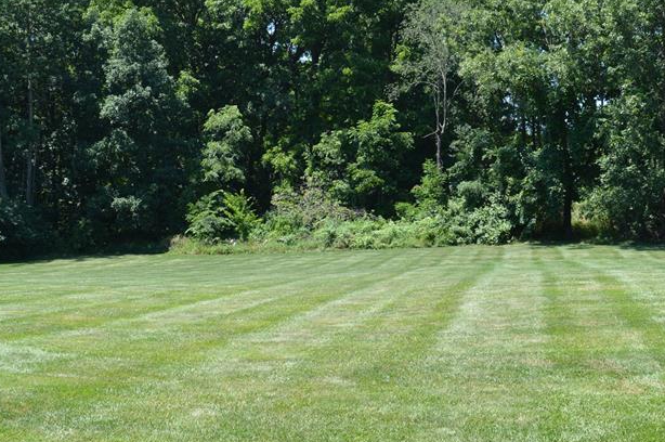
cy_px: 208
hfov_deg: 43.6
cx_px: 373
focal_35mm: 45
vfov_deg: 29.8
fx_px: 830
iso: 100
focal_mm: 18
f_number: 6.3
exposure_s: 1/160
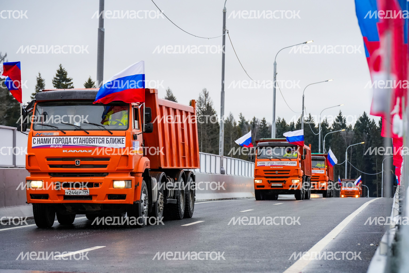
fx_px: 1420
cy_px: 136
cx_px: 204
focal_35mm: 125
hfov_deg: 16.4
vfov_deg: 11.0
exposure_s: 1/500
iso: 1000
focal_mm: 125
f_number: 4.5
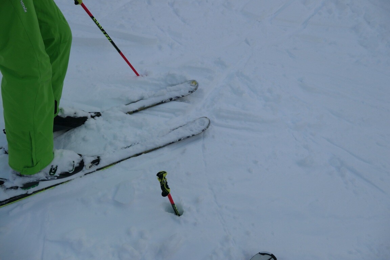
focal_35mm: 24
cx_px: 195
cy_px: 130
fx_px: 260
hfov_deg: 73.7
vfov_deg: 53.1
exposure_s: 1/800
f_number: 4
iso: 200
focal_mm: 8.8
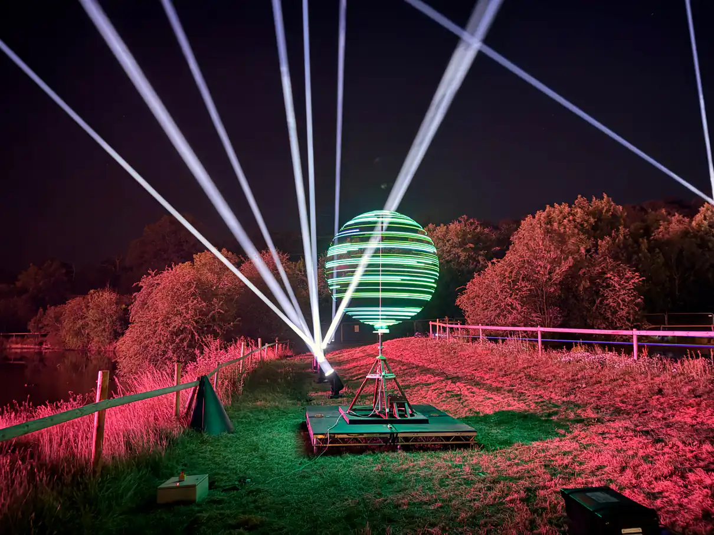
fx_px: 495
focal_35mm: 24
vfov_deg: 56.8
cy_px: 268
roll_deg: -0.3
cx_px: 357
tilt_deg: +6.2
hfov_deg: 71.6
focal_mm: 6.8
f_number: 1.8
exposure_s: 1/2
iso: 1600
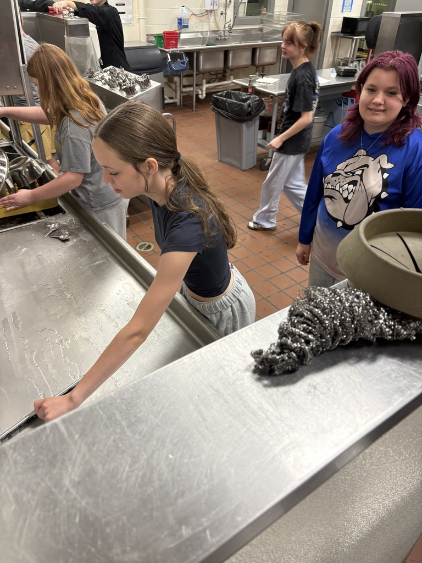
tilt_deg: -35.0
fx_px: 423
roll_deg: -1.8
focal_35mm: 26
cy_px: 282
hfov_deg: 53.1
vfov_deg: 67.3
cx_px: 211
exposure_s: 1/60
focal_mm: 5.96
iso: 80
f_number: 1.6
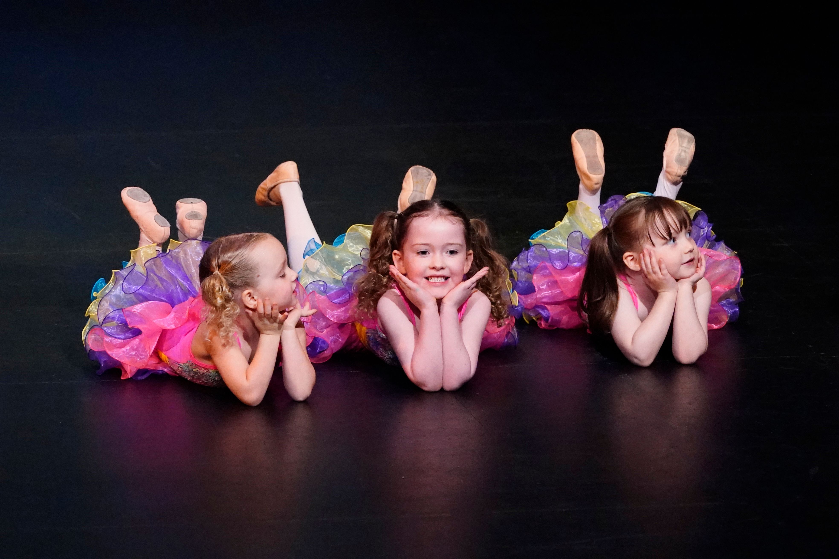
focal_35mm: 420
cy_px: 280
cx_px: 420
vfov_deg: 3.3
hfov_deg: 4.9
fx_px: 9788
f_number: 5
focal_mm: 280
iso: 12800
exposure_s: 1/535
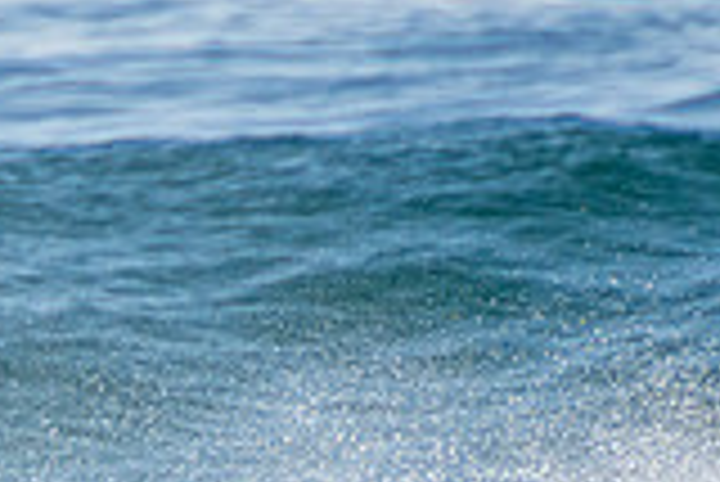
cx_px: 86
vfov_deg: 0.6
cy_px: 831
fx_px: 43538
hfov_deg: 0.9
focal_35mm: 2175
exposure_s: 1/2000
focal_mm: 400
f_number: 5.6
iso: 280
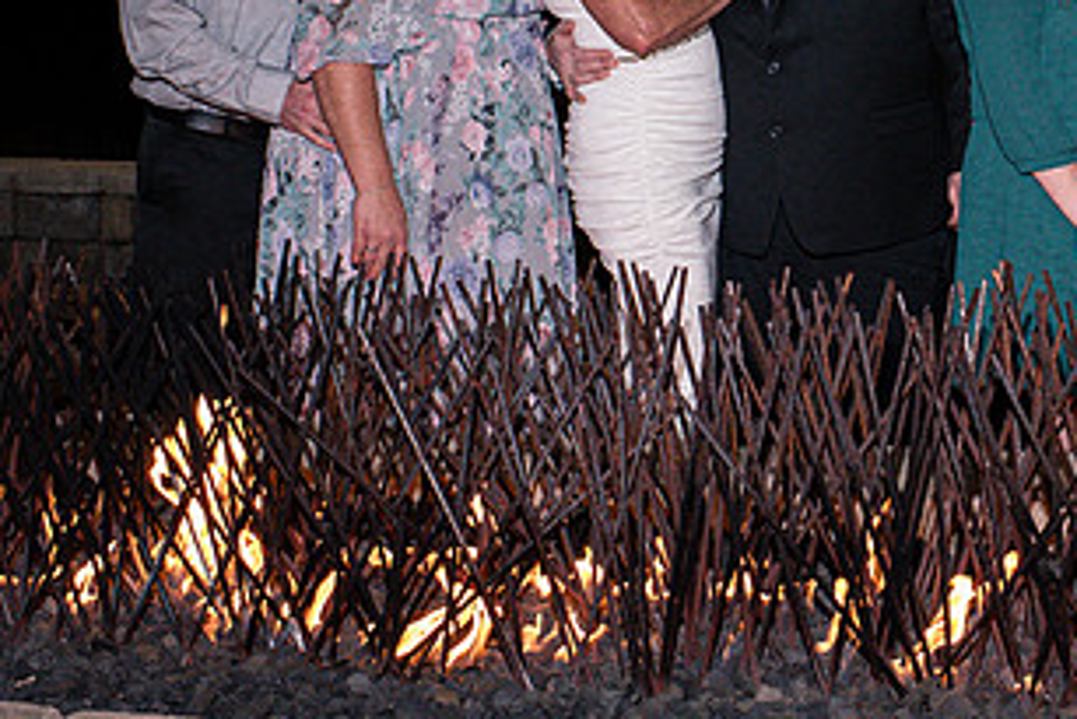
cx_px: 902
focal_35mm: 72
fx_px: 2155
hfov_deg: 27.4
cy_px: 46
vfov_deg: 18.6
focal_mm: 35
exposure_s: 1/200
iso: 2500
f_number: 5.6
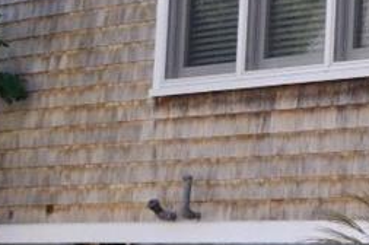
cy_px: 7
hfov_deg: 11.5
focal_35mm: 151
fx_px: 1545
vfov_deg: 9.0
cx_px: 863
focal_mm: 17
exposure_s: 1/50
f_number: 18
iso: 400
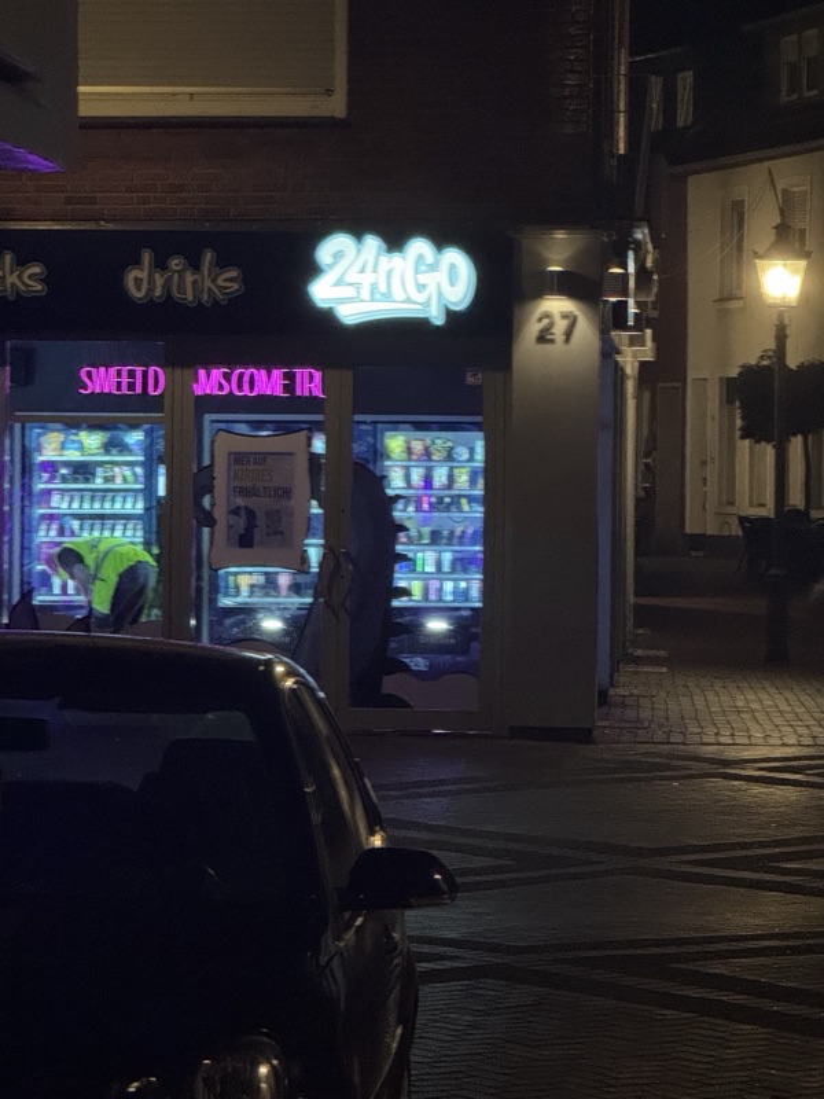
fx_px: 3840
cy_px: 550
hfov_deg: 12.2
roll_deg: -1.0
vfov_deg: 16.3
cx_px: 412
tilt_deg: +1.6
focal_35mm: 121
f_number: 2.8
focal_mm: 15.66
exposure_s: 1/40
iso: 800
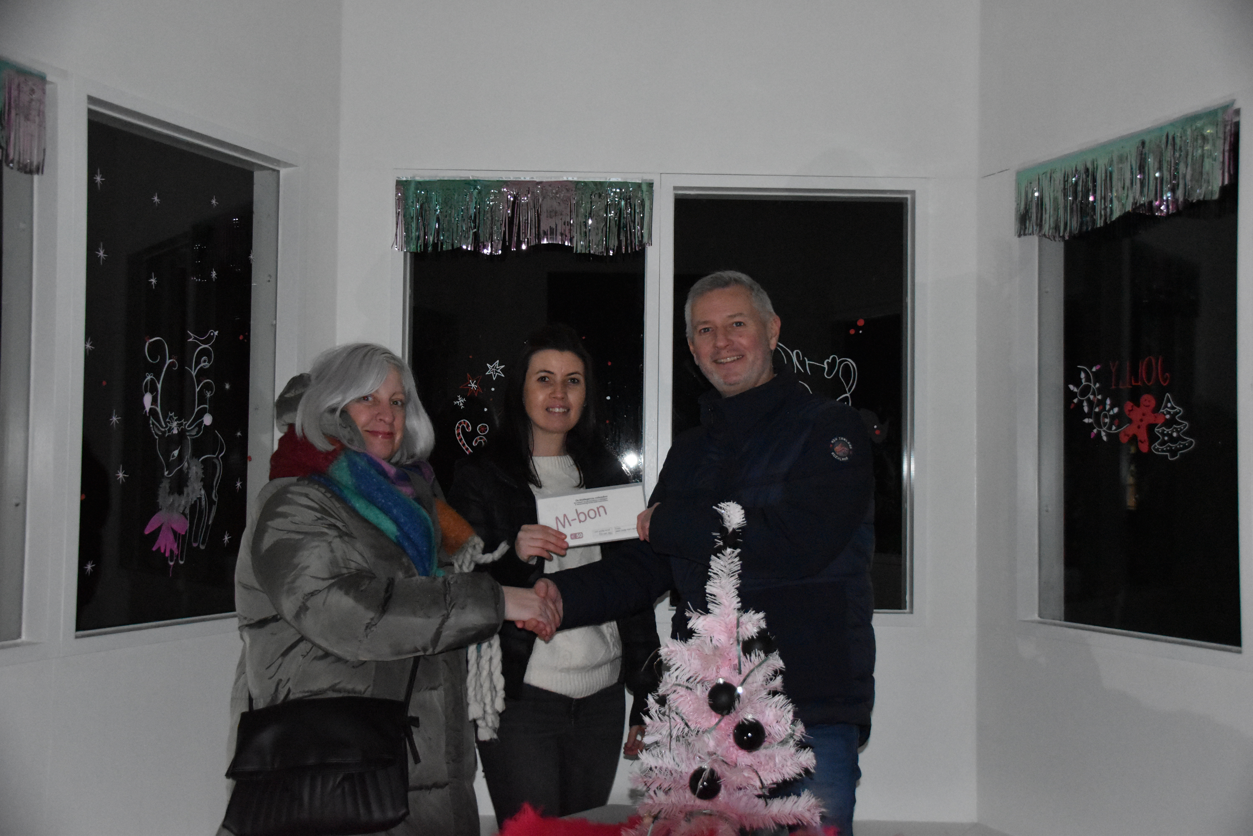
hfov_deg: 53.1
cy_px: 418
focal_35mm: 36
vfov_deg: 36.9
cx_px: 626
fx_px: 1253
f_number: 3.8
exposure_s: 1/60
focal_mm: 24
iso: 6400
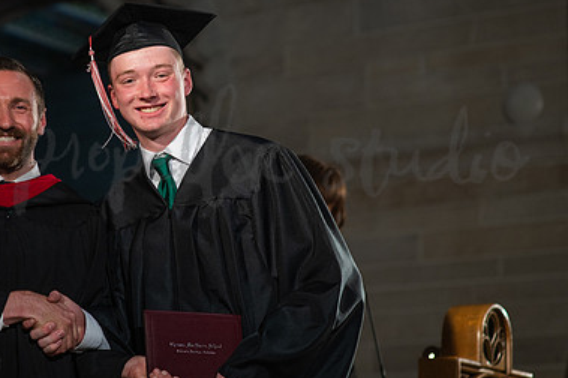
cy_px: 148
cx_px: 151
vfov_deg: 10.5
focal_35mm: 130
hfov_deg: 15.7
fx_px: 2049
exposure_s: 1/320
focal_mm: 85
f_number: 2.5
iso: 1250
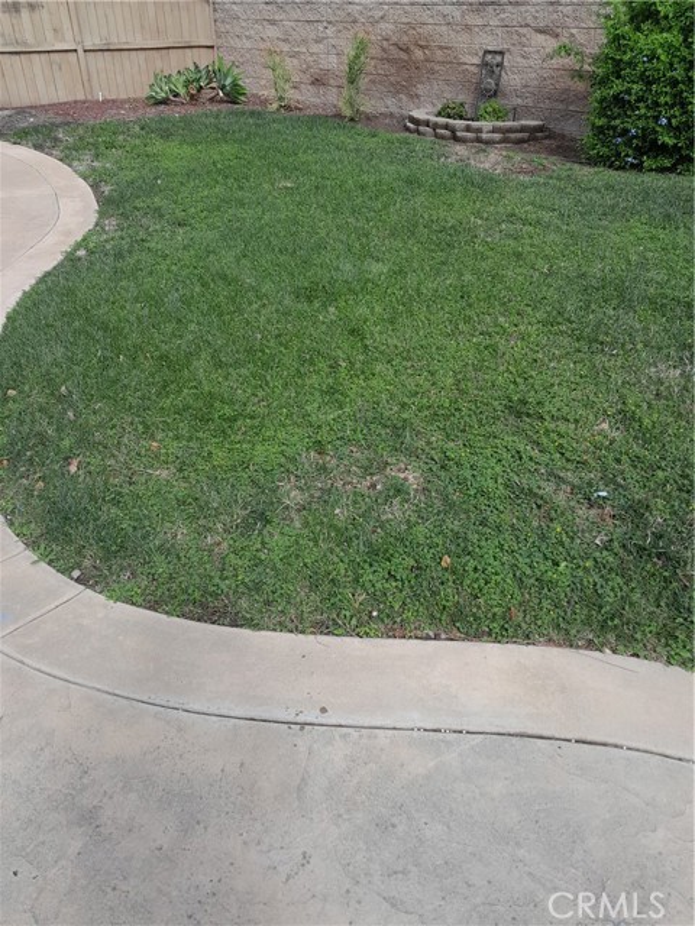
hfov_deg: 51.4
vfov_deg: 65.3
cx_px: 348
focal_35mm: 27
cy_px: 463
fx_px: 723
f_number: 1.8
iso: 40
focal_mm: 4
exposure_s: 1/282
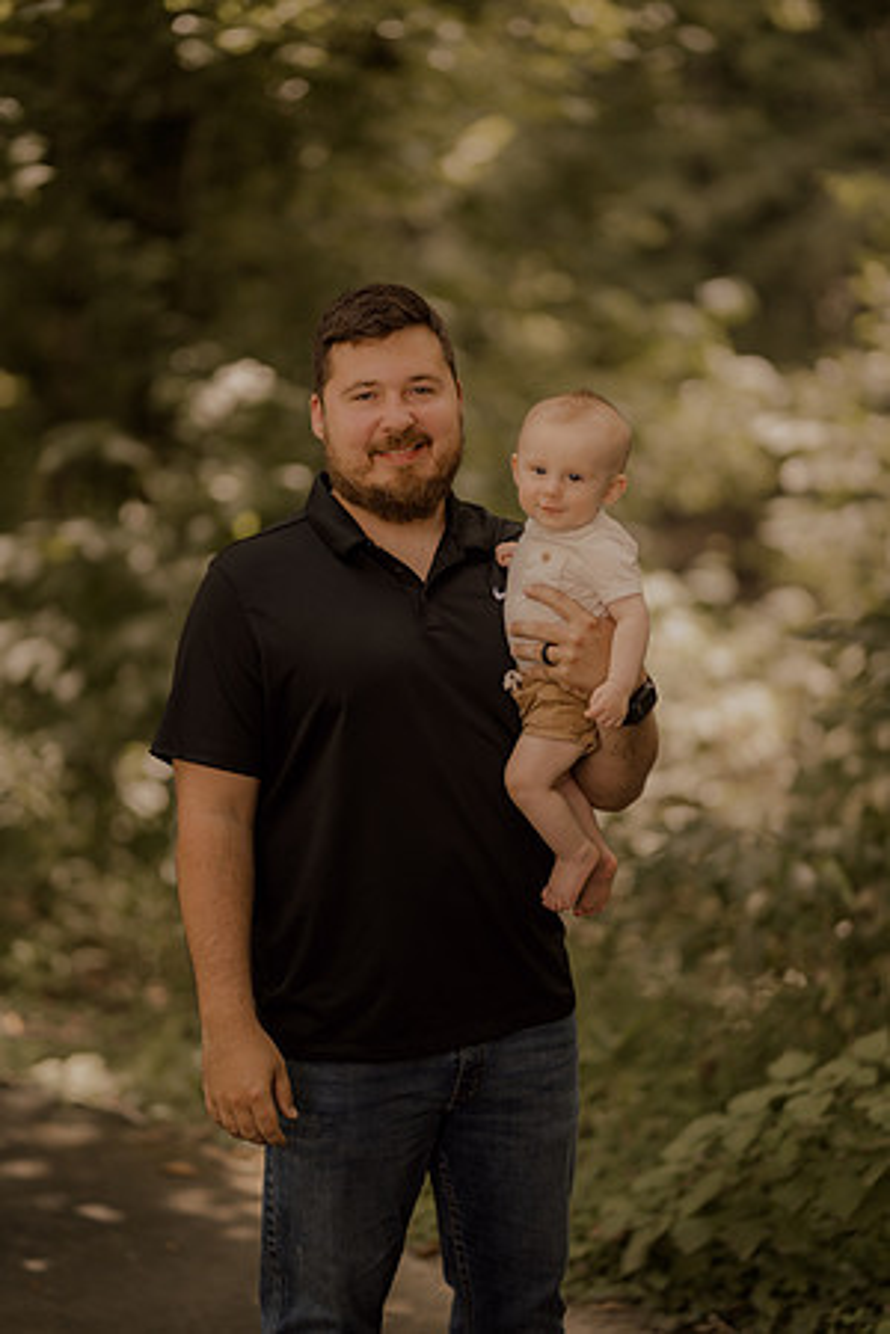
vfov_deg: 23.9
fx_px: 3152
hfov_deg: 16.1
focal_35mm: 85
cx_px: 445
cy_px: 667
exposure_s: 1/1250
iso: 160
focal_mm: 85
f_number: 1.4
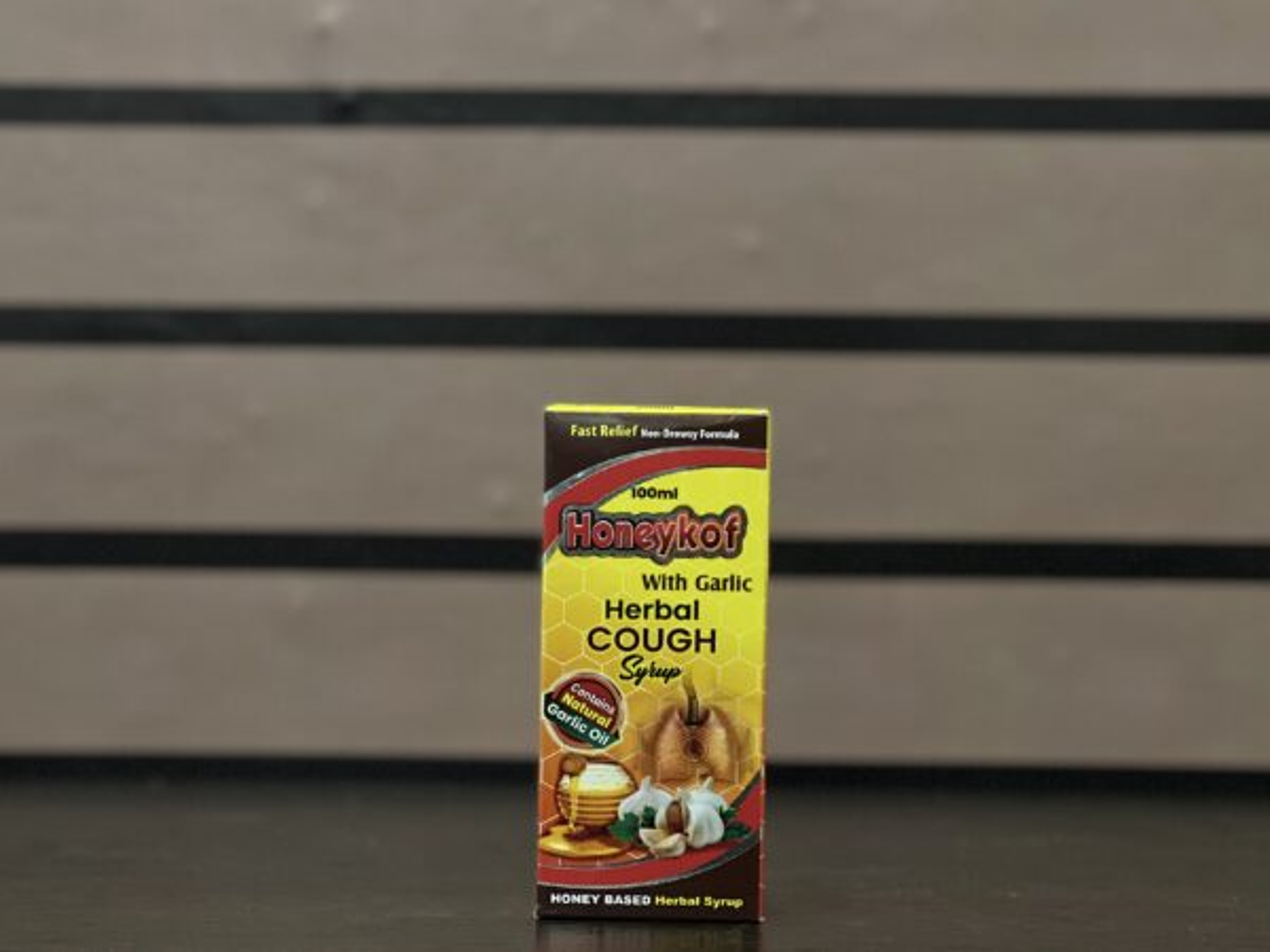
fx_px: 2825
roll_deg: +0.1
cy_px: 476
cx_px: 635
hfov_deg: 25.3
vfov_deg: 19.1
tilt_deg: +2.7
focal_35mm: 77
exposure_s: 1/33
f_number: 2.8
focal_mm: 9
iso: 320
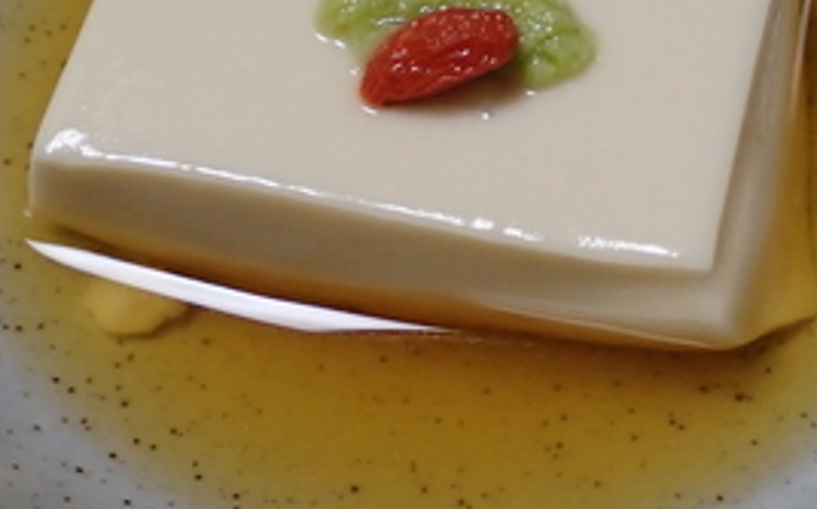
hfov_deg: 21.8
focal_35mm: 95
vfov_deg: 13.6
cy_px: 73
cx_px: 543
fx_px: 2113
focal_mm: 7.34
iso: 400
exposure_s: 1/40
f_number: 2.8
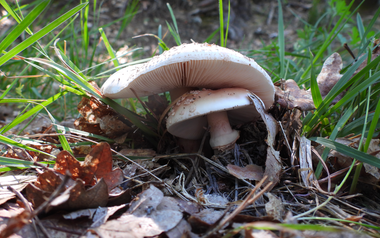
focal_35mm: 32
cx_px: 191
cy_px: 104
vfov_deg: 39.4
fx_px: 331
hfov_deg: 59.7
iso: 140
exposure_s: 1/30
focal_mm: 5.4
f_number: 3.2
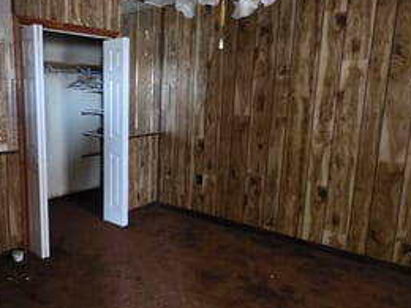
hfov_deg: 58.3
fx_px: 332
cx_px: 79
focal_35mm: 28
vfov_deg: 49.7
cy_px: 158
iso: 800
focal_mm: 2.2
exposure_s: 1/24
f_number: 1.9
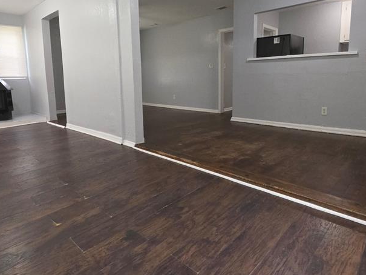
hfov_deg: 76.4
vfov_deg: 60.6
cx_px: 186
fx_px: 233
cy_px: 111
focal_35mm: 22
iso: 250
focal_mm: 2.2
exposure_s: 1/60
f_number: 1.9
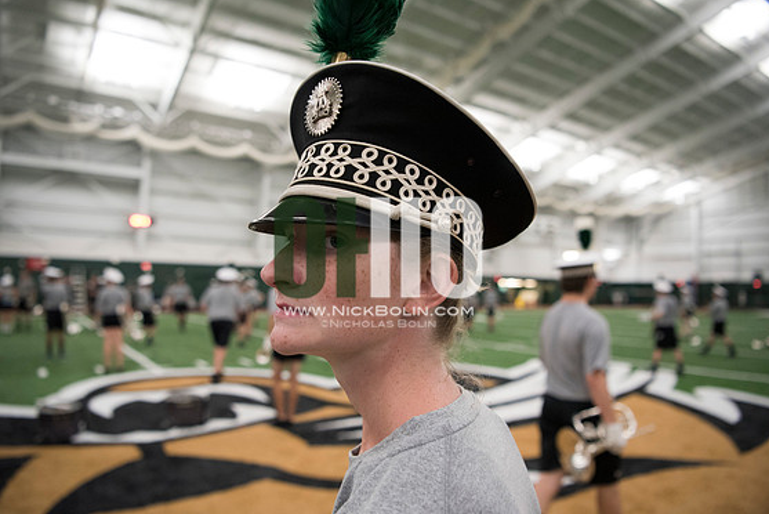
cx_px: 378
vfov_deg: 51.3
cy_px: 262
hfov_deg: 71.5
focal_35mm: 25
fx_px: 534
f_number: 3.2
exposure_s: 1/250
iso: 3200
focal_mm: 24
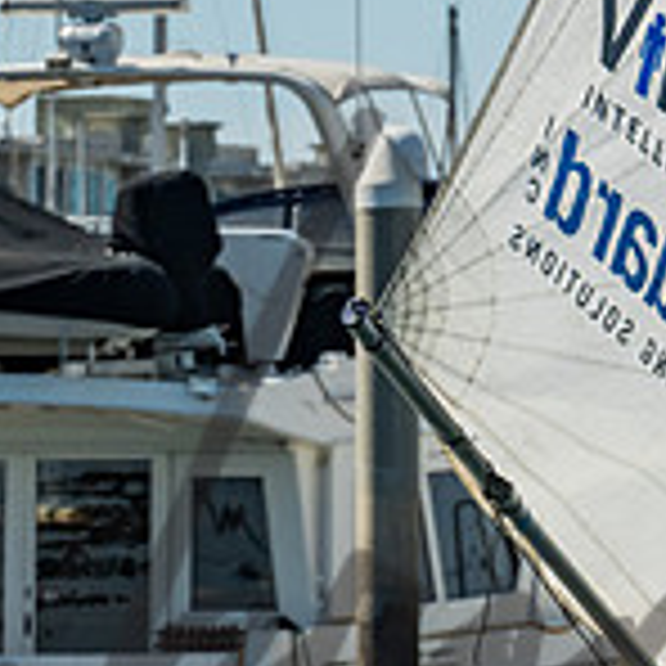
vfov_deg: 2.3
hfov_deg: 2.3
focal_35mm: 769
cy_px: 655
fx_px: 16739
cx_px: 670
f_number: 10
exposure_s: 1/500
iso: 250
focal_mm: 170
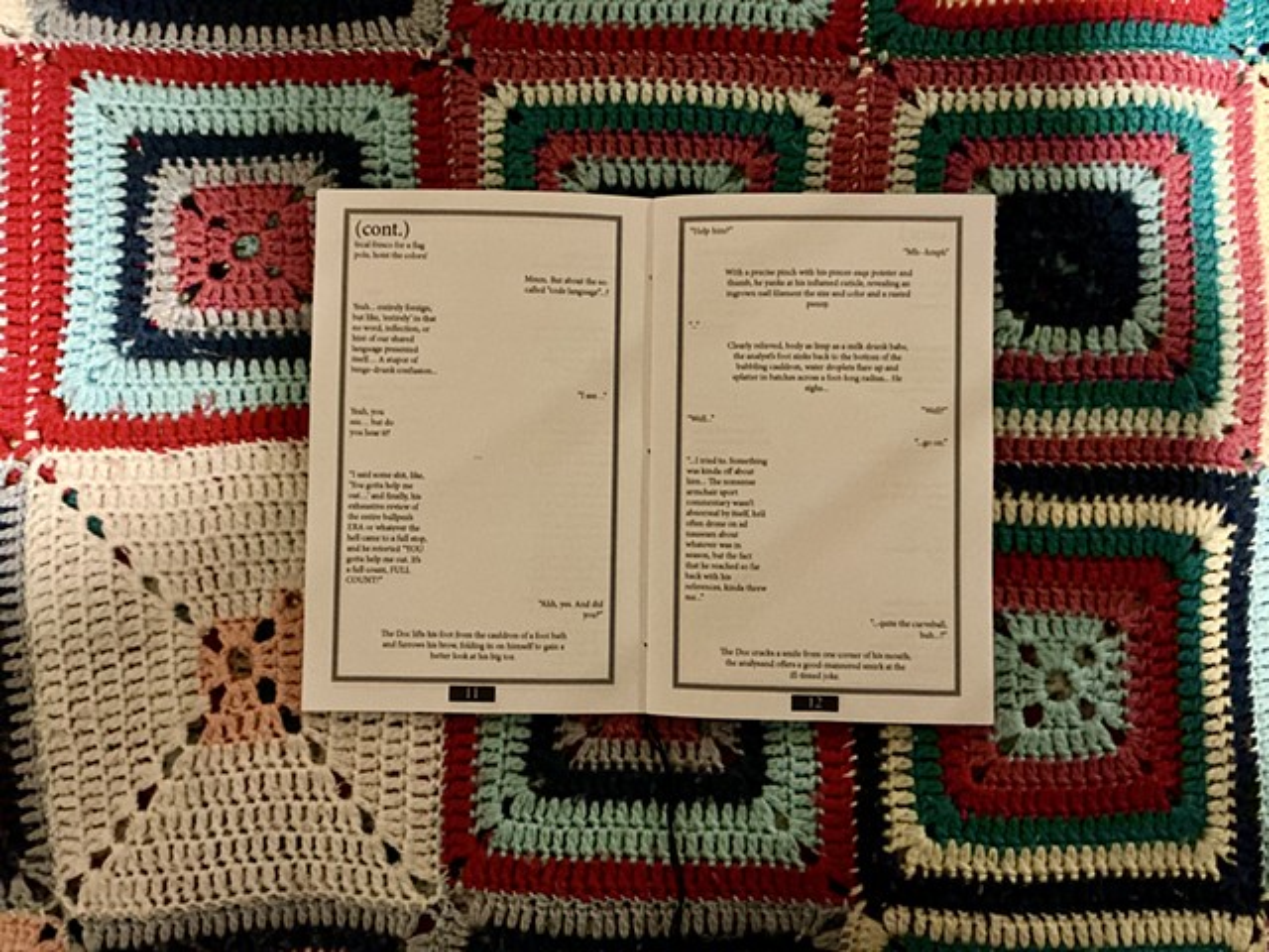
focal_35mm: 29
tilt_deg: -89.2
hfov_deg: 61.7
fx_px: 1063
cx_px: 634
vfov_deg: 48.2
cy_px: 476
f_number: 1.8
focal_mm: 3
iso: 500
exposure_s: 1/17
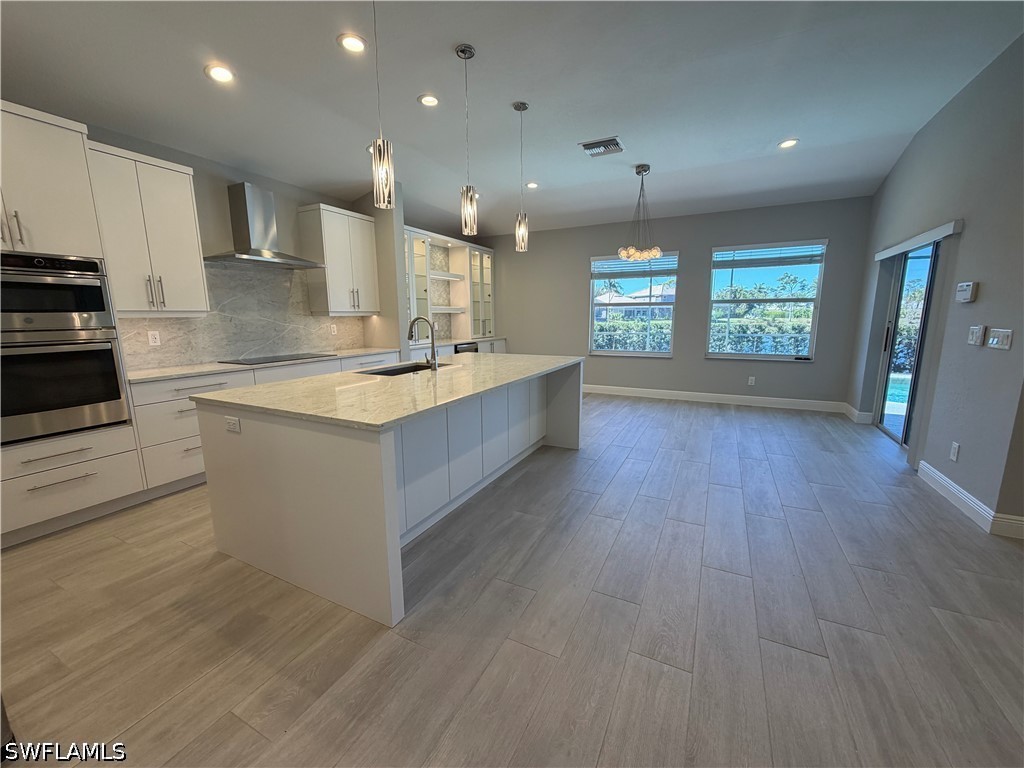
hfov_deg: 102.1
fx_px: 414
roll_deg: +0.8
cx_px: 512
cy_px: 384
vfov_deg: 85.7
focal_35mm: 14
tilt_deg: -10.2
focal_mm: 2.22
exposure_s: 1/120
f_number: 2.2
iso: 100
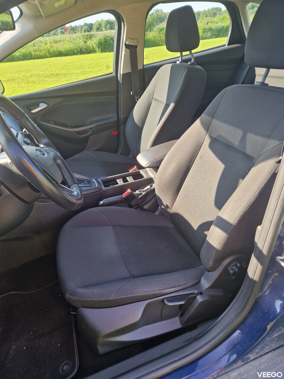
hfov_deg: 58.9
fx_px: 252
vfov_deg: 73.9
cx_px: 142
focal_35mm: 23
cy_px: 190
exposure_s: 1/180
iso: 50
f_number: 1.8
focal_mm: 5.4
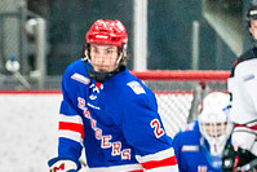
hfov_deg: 3.1
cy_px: 224
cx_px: -160
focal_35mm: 665
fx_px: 4751
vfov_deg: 2.1
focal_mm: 191
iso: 3200
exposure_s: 1/1250
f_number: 2.8
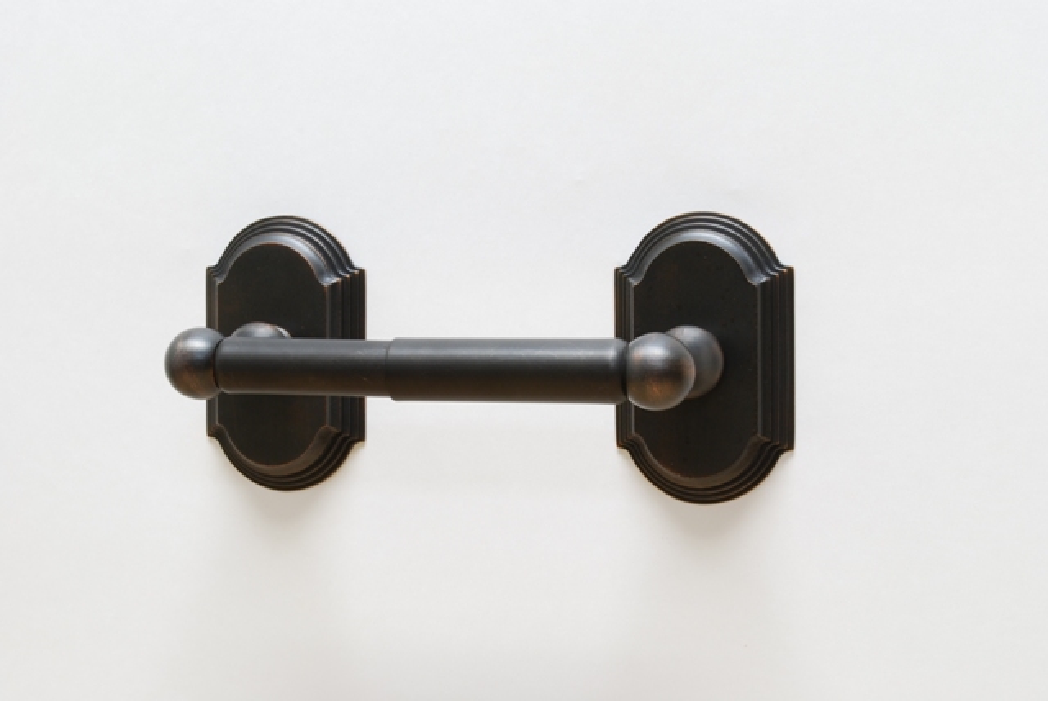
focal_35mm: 82
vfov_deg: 16.6
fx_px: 2404
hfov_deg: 24.6
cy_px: 350
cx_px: 524
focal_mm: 55
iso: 100
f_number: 18
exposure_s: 2.5
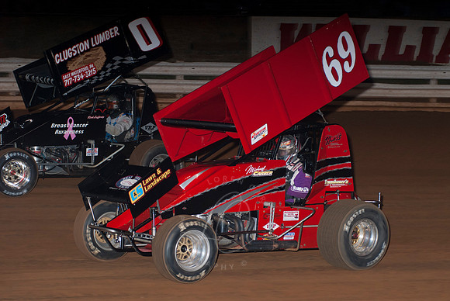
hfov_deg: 17.0
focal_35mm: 120
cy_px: 150
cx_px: 225
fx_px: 1501
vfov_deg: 11.4
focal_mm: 80
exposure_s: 1/400
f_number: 4
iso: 200
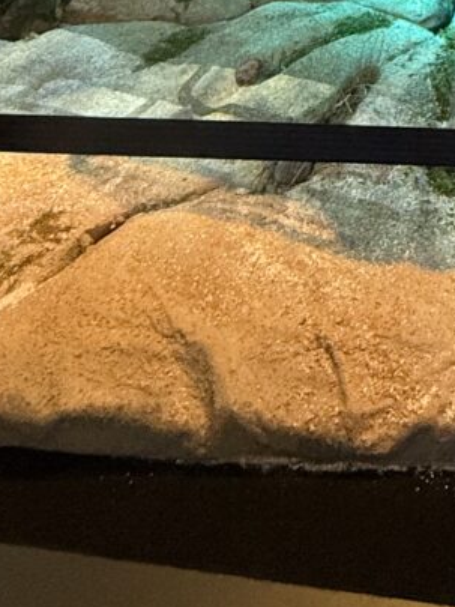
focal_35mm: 54
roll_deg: -0.6
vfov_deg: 24.4
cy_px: -376
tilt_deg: -5.3
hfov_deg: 24.4
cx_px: 551
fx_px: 946
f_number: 2.2
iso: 320
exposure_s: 1/50
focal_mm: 2.22
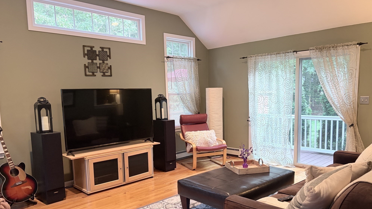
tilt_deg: -6.1
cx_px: 188
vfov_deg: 40.0
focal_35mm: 29
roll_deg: +2.4
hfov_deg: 66.1
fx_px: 286
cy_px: 127
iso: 320
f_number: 1.6
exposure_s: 1/60
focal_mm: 5.96
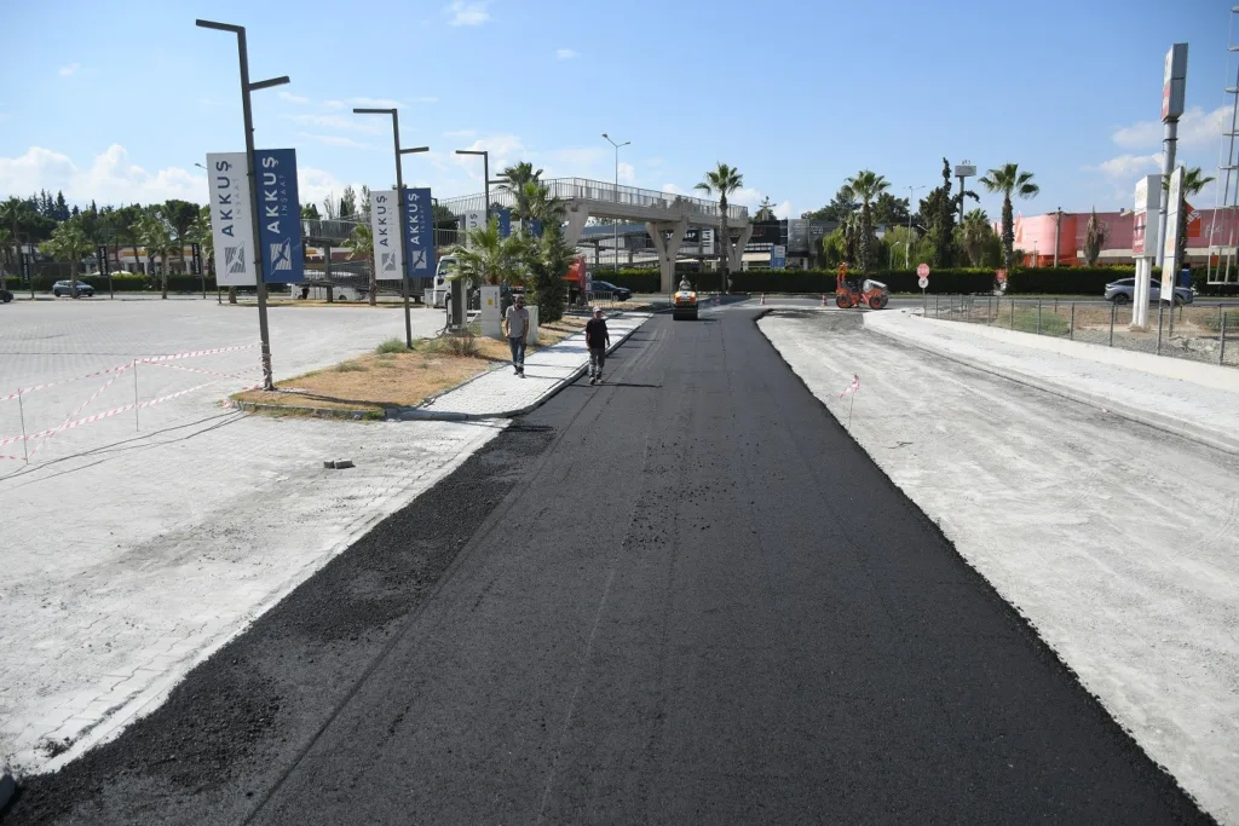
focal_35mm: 27
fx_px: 929
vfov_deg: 47.9
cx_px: 620
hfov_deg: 67.4
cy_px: 413
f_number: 3.5
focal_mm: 18
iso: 110
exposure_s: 1/1600
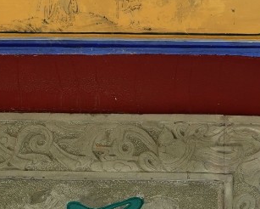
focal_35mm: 124
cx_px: 78
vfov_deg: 12.0
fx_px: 955
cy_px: 299
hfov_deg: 15.5
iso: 250
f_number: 4
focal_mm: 29
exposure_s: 1/160
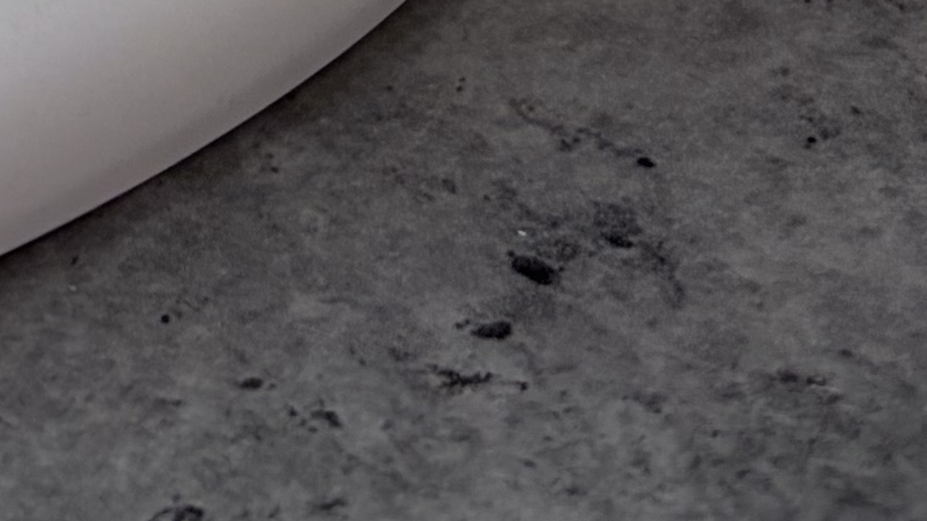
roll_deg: -0.4
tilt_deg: -17.1
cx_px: -547
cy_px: -1518
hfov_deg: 14.6
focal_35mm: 135
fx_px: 3318
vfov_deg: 7.0
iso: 40
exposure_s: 1/122
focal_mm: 5.96
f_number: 1.6
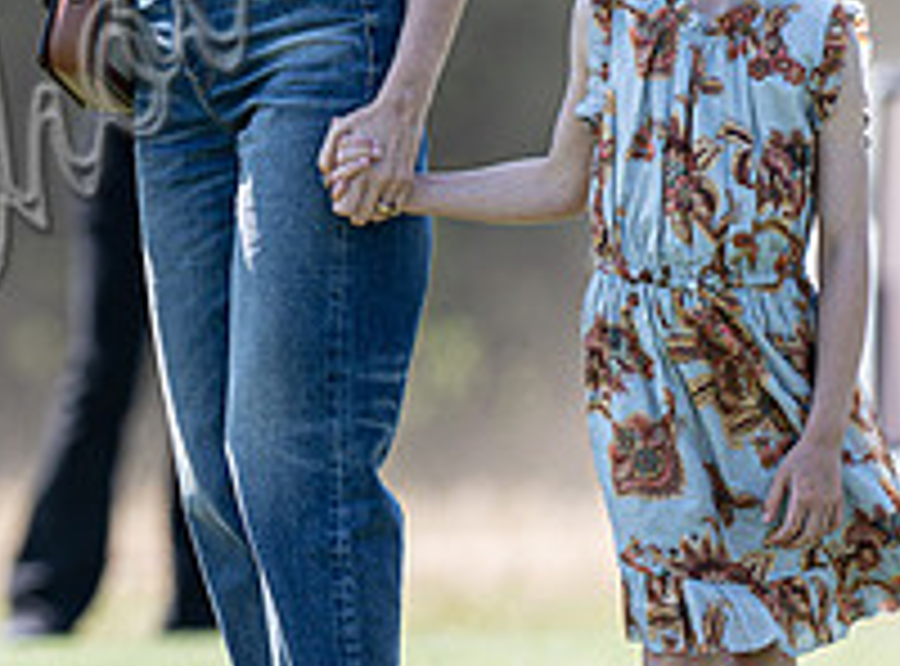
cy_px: 92
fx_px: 38528
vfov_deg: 1.0
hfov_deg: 1.3
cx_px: 305
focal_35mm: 1489
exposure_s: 1/800
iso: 250
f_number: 4.5
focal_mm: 400
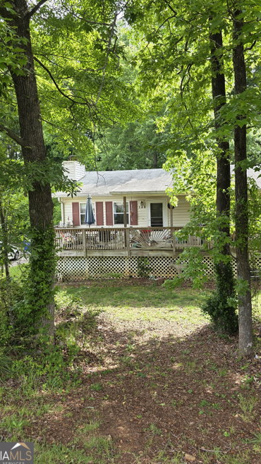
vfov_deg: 71.9
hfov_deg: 44.3
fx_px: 320
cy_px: 226
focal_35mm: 26
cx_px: 142
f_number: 1.7
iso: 50
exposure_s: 1/359
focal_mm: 6.3
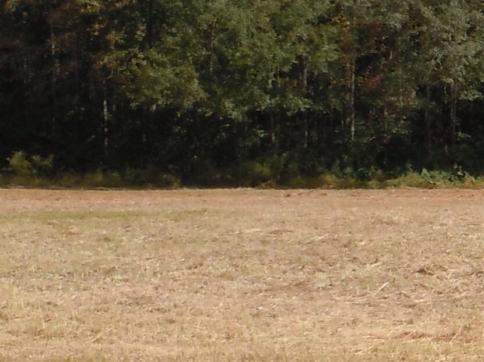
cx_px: 622
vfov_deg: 10.5
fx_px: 1971
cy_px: 187
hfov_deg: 13.5
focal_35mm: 141
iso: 100
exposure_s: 1/640
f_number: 4.3
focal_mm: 6.9
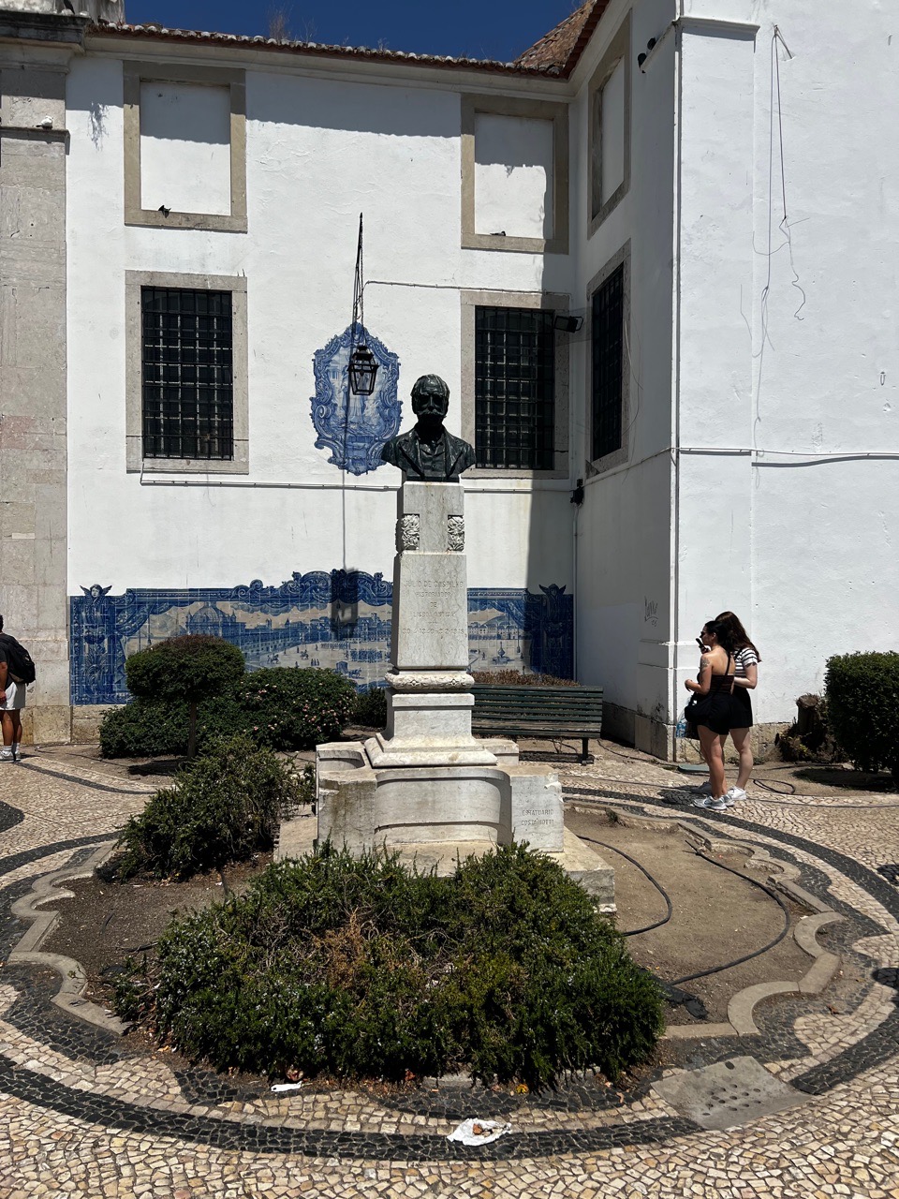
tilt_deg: +0.6
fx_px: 900
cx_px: 450
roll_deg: -0.6
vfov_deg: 67.3
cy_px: 600
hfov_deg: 53.1
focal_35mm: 26
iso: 50
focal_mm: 5.7
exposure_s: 1/9434
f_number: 1.5
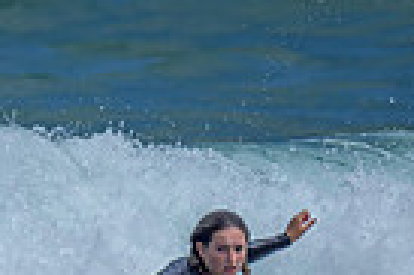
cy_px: 312
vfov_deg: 0.3
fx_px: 53273
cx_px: -118
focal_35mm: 4638
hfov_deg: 0.4
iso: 160
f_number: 6.3
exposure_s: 1/2500
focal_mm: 800
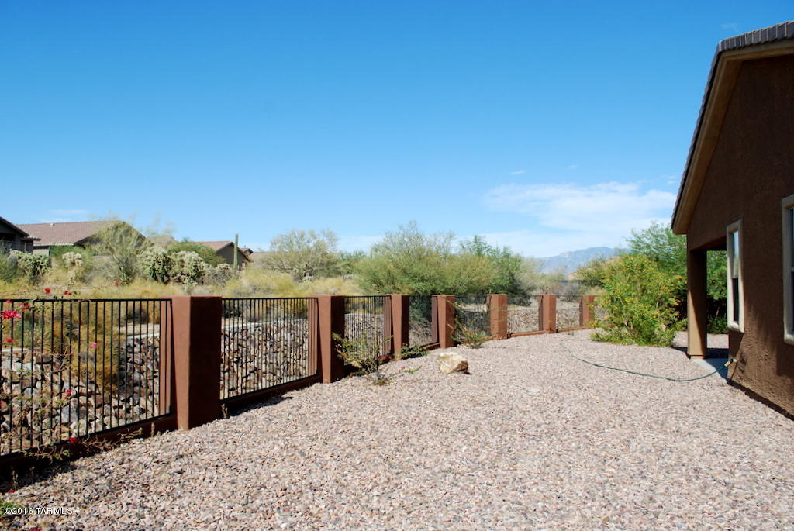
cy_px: 266
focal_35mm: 27
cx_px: 397
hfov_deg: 67.3
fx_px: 596
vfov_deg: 48.0
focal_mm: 18
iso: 100
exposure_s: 1/250
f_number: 8
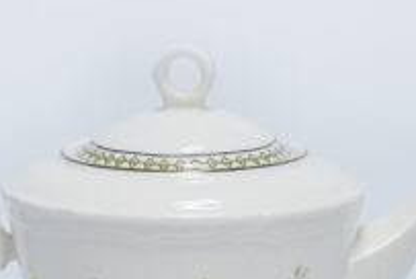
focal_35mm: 148
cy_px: 214
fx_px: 1713
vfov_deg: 9.3
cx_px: 207
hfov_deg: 13.8
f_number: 14
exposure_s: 1/160
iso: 6400
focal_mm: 70
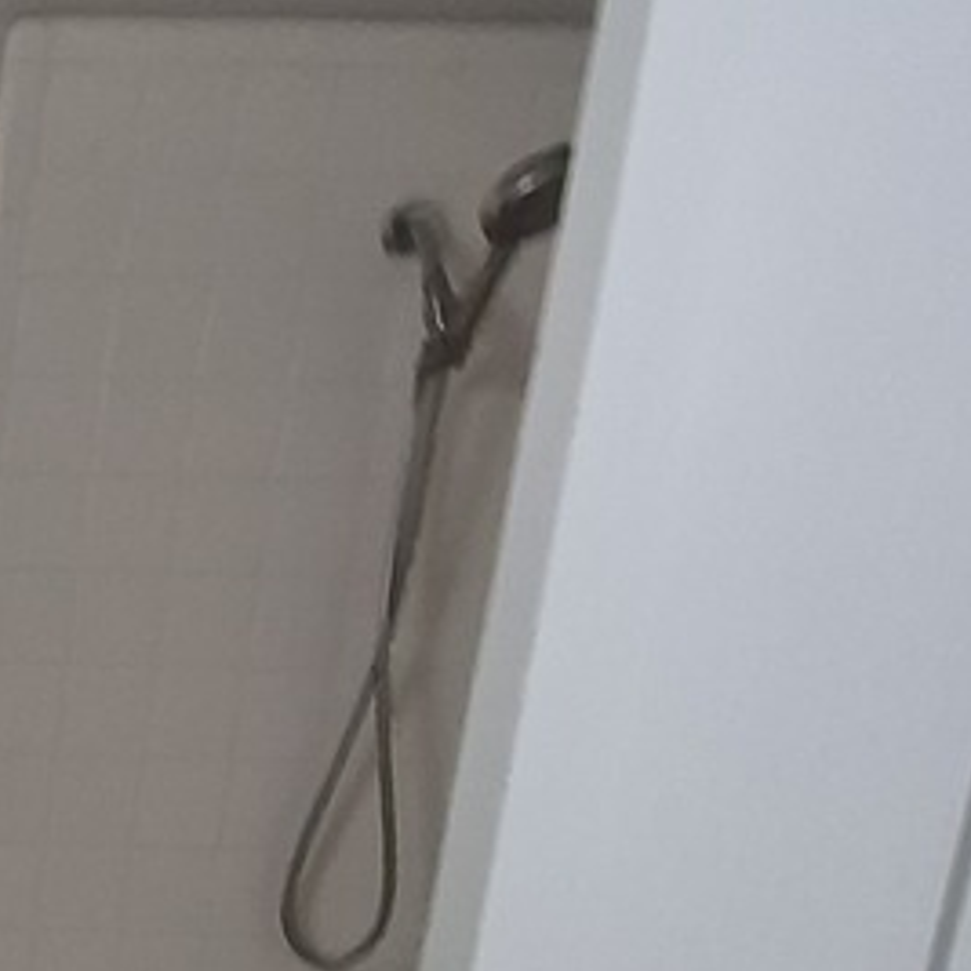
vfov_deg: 23.7
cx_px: -549
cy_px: 1335
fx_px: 1968
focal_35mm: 62
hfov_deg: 22.1
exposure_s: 1/60
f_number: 2.2
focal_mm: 1.74
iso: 125
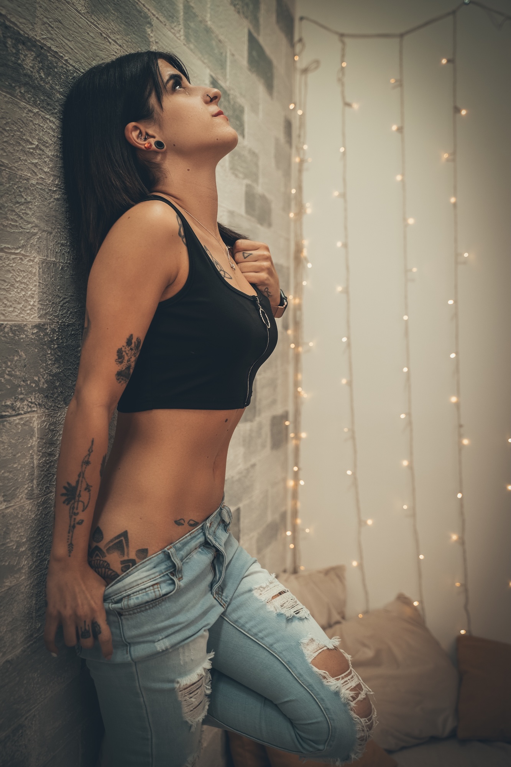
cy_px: 384
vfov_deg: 48.5
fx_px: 852
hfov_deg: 33.4
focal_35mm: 40
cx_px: 256
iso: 500
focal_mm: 40
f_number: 3.5
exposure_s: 1/160
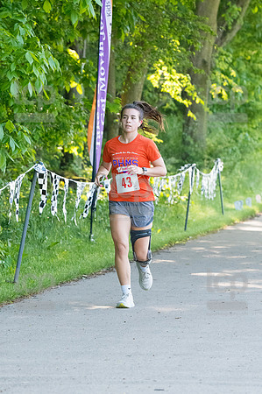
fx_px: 2626
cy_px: 197
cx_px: 131
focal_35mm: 240
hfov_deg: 5.7
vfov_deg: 8.6
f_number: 5.6
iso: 4000
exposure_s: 1/1600
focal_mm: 160
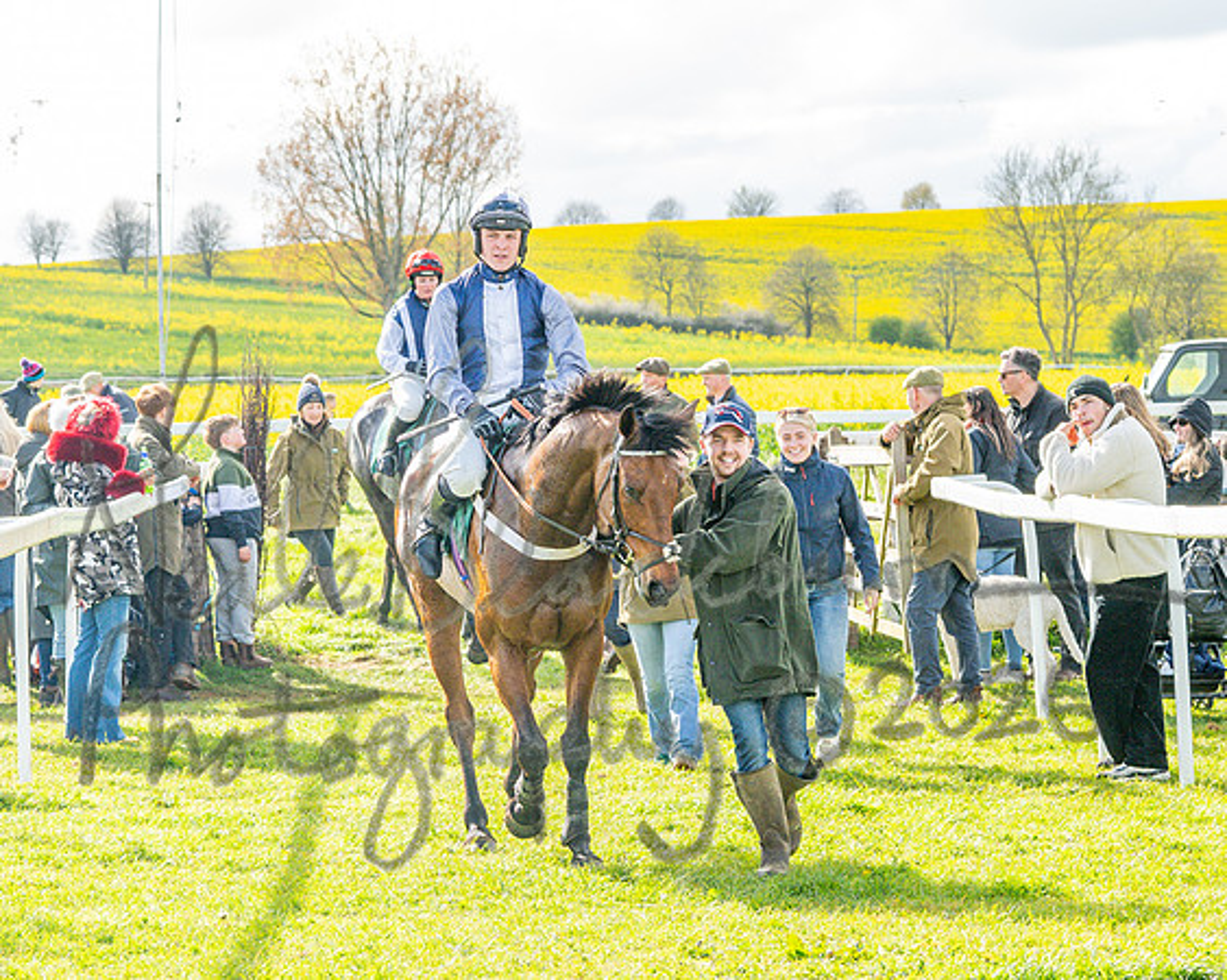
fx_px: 5047
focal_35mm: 139
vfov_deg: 11.1
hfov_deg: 13.8
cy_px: 420
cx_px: 411
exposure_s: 1/800
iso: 400
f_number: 4.5
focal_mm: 60
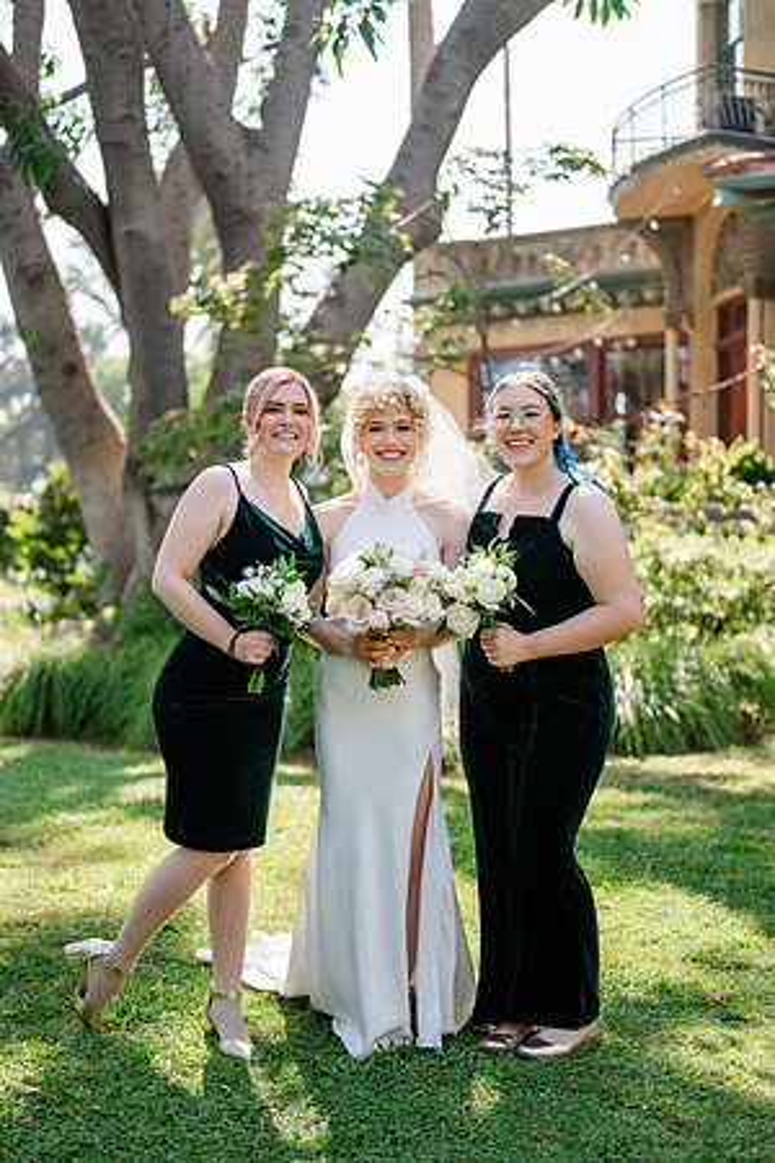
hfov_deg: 27.0
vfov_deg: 39.6
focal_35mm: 50
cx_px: 388
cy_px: 582
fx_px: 1614
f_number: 1.8
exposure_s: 1/1000
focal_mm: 50
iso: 64
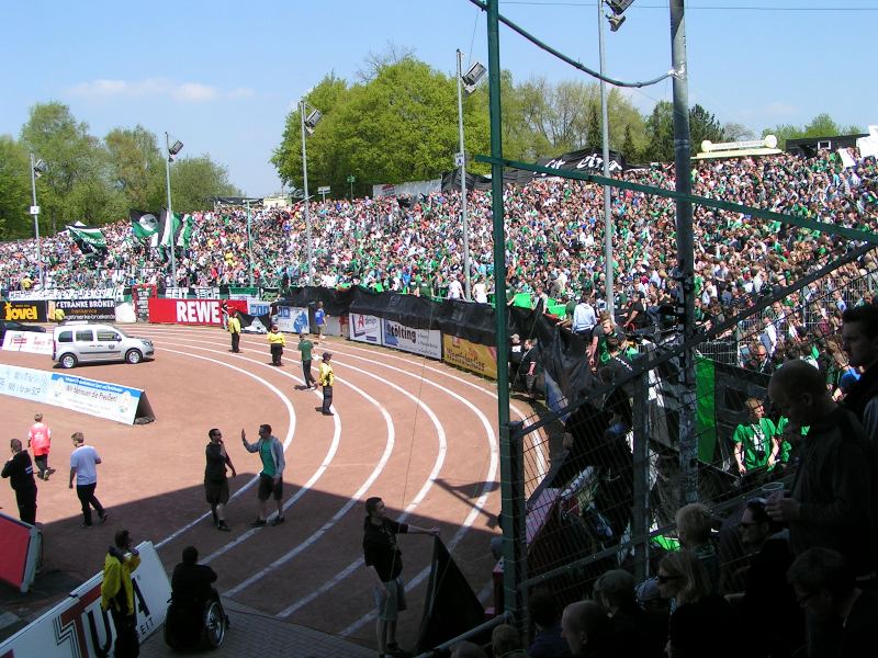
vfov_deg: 37.7
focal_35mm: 38
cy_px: 329
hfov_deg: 49.0
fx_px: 964
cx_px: 439
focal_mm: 5.8
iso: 50
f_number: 5.6
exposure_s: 1/400
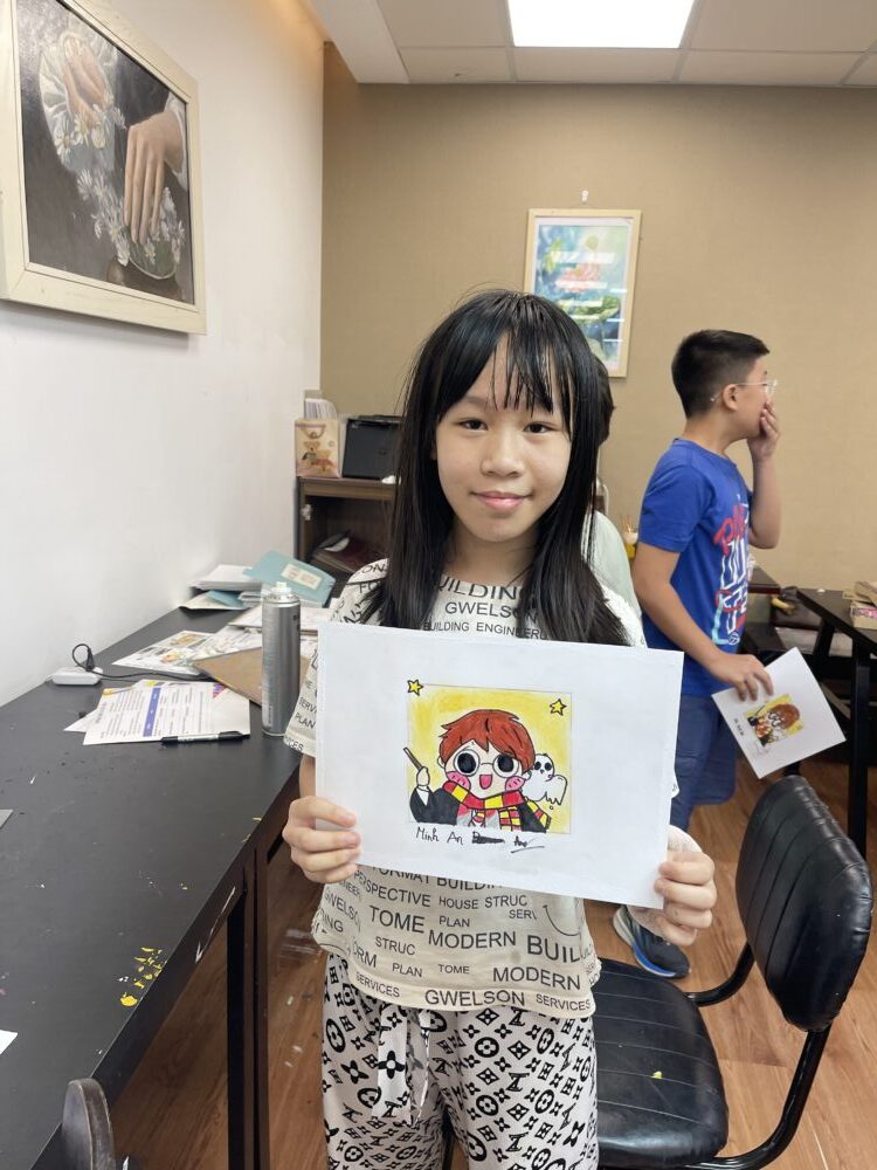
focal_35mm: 25
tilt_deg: -12.3
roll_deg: -2.8
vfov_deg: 69.4
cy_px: 585
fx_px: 845
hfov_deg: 54.9
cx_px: 438
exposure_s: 1/121
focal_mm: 5.1
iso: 80
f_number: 1.6
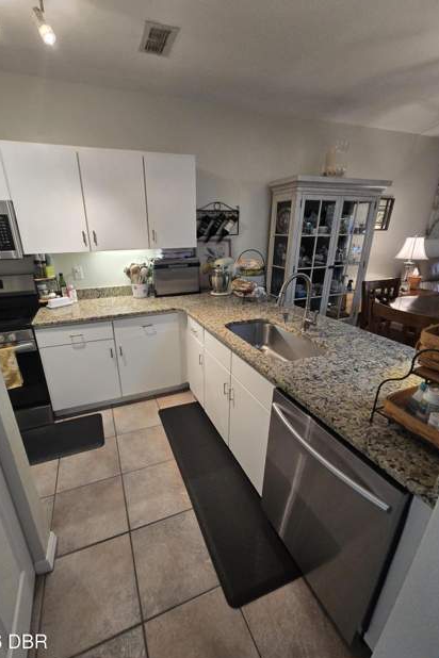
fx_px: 256
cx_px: 199
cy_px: 332
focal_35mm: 14
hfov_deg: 81.0
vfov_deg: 104.3
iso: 320
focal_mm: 2.2
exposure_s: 1/60
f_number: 2.2
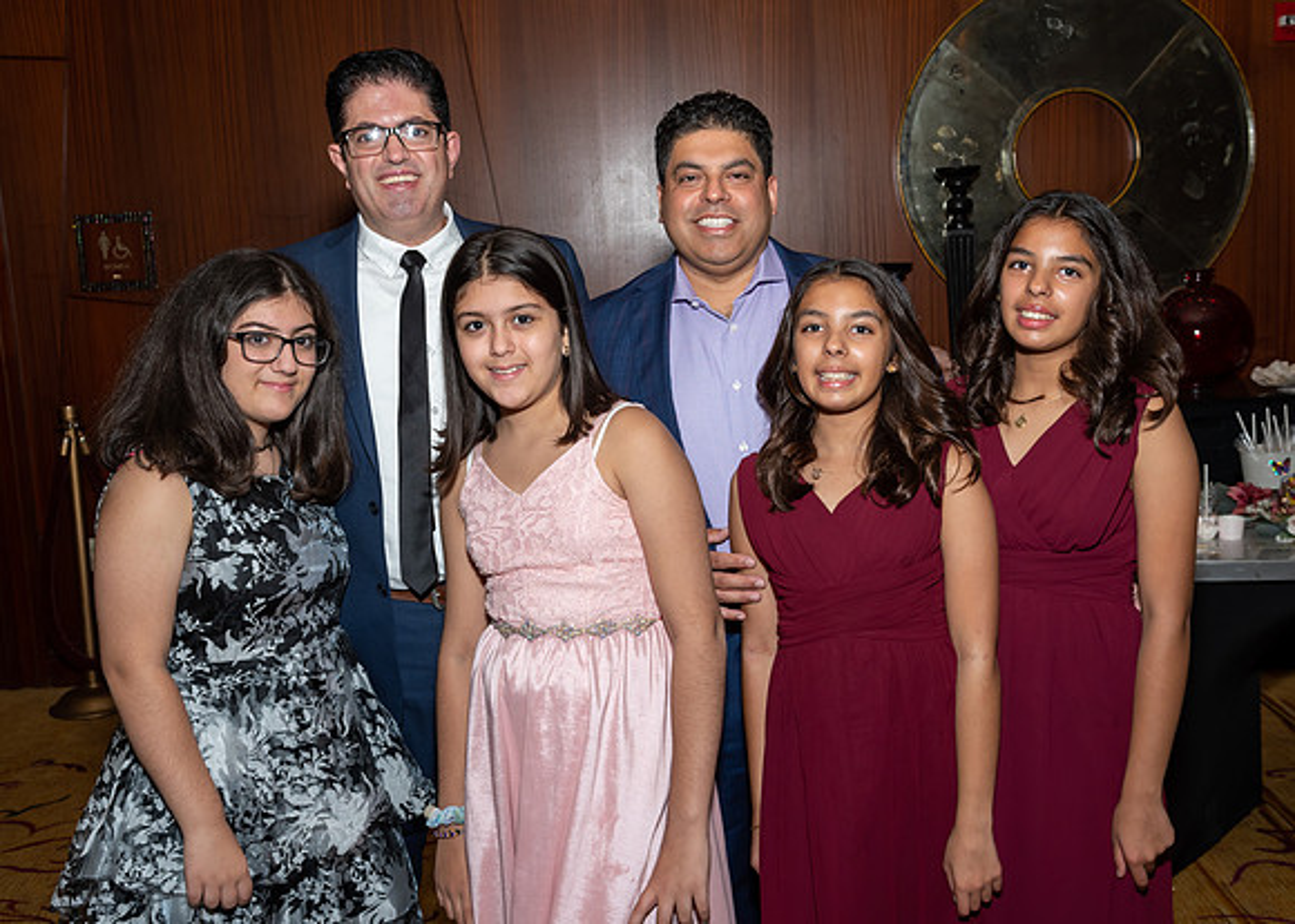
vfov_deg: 35.8
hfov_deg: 48.7
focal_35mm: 39
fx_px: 1430
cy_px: 448
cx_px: 689
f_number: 6.3
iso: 400
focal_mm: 24
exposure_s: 1/250
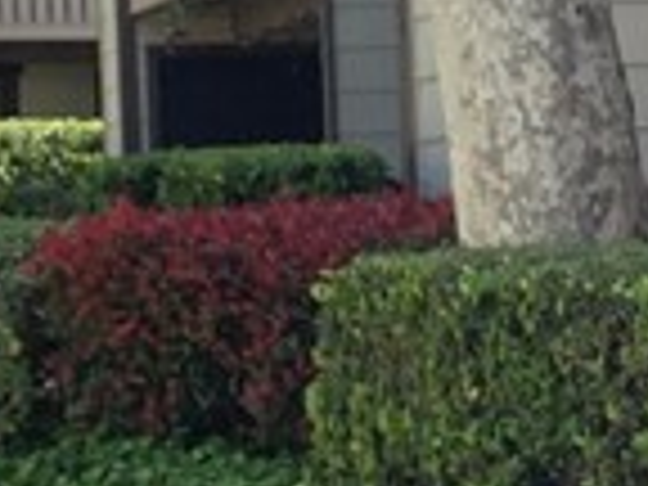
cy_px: 274
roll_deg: +2.3
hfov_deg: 10.1
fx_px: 3463
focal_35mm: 185
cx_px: 1156
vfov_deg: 8.0
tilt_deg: +1.9
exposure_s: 1/323
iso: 25
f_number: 1.8
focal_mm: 4.25
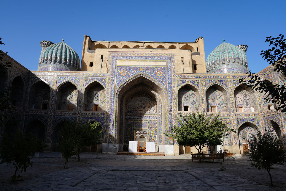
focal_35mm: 25
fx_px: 199
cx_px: 141
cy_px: 94
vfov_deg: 51.3
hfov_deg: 71.5
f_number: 10
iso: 100
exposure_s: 1/160
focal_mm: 24
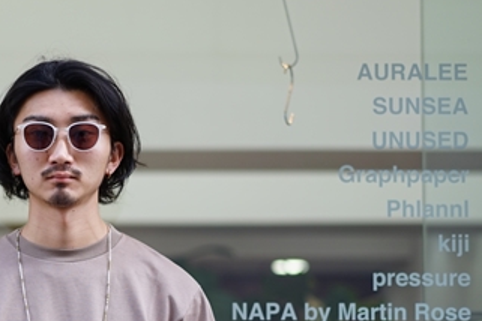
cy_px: 320
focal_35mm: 137
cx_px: 65
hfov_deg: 14.8
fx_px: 1834
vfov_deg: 9.9
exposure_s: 1/125
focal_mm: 55
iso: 100
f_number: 1.8
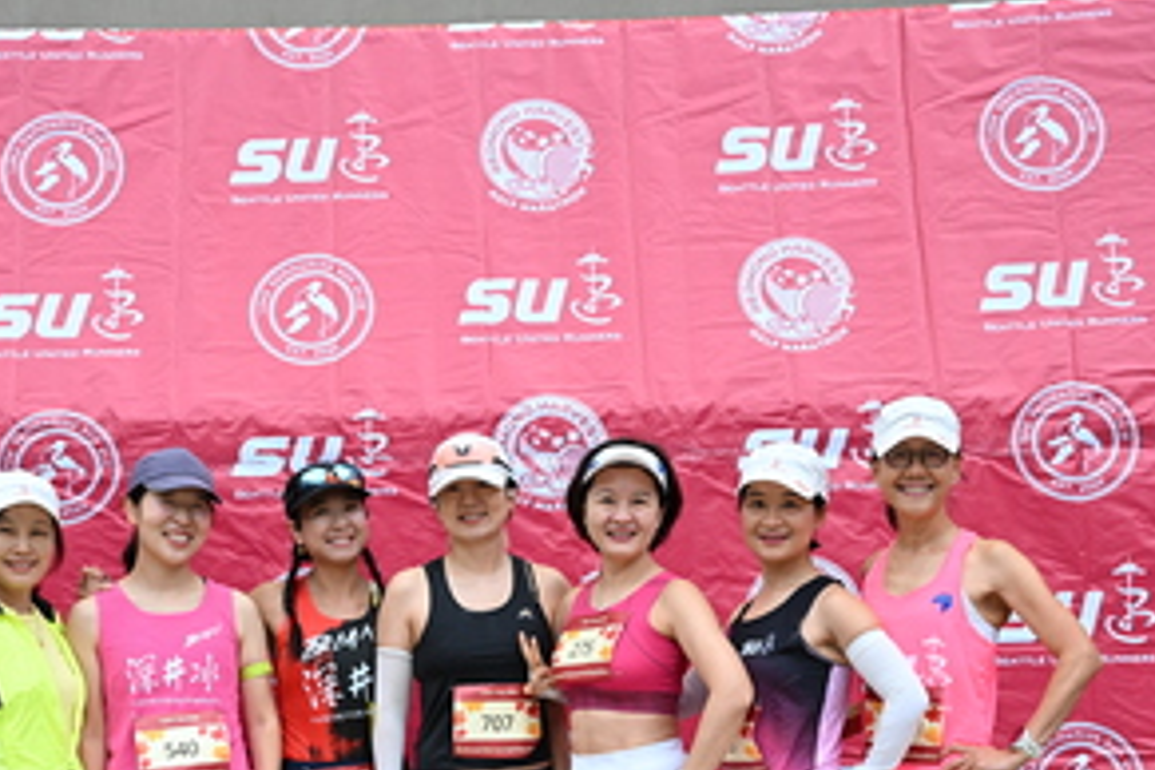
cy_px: 716
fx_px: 2246
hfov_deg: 28.8
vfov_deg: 19.1
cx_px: 472
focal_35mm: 70
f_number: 4
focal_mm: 37
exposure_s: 1/500
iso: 2000
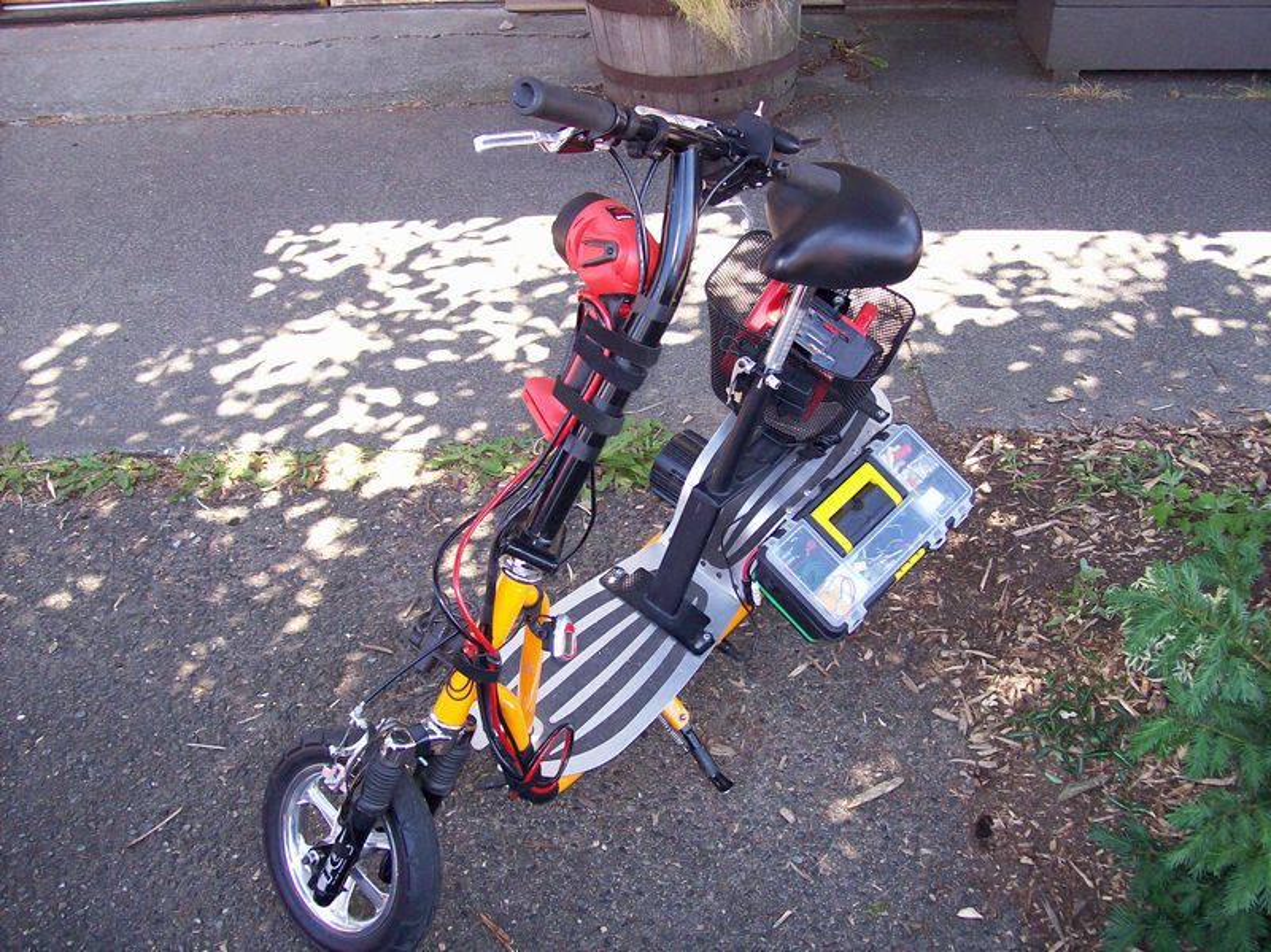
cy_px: 476
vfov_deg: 39.6
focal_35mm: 36
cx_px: 636
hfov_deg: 51.4
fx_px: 1321
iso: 80
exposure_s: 1/64
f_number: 2.7
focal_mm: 6
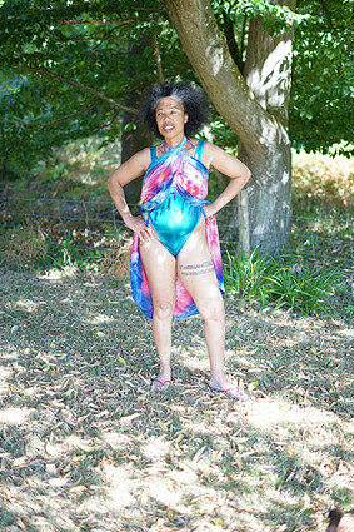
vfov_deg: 37.5
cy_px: 254
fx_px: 782
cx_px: 186
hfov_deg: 25.5
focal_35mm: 53
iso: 100
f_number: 1.8
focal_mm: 50
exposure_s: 1/160
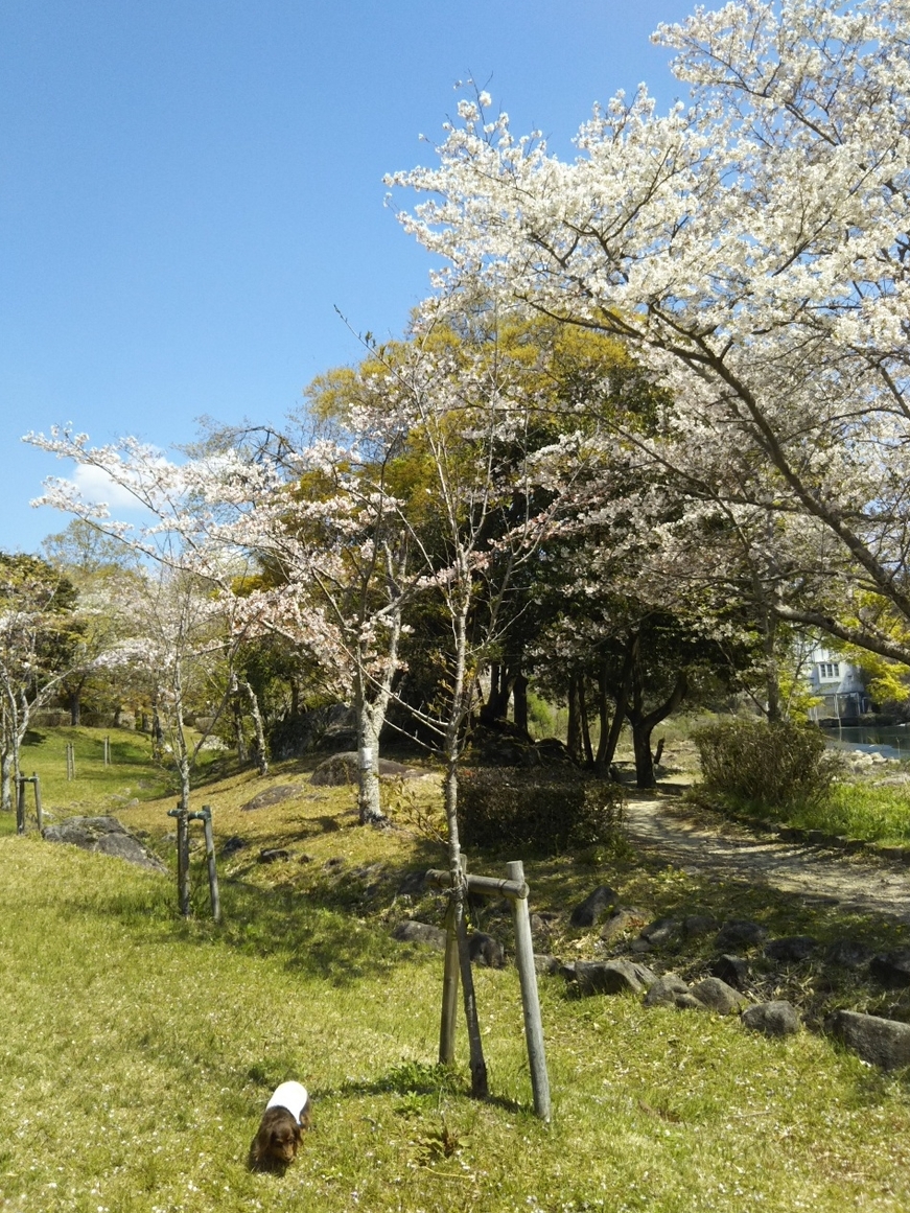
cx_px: 462
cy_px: 591
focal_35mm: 31
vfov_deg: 58.3
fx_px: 1086
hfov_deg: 45.4
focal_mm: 4
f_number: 2.2
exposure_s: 1/781
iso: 25
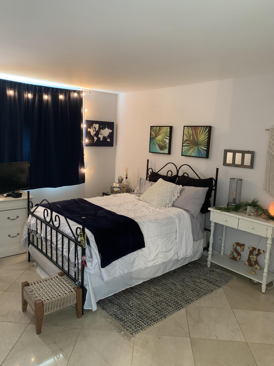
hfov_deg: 53.1
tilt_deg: -7.1
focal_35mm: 26
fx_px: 274
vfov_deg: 67.3
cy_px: 183
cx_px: 137
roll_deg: -2.3
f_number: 1.8
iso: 400
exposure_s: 1/30
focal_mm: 4.25
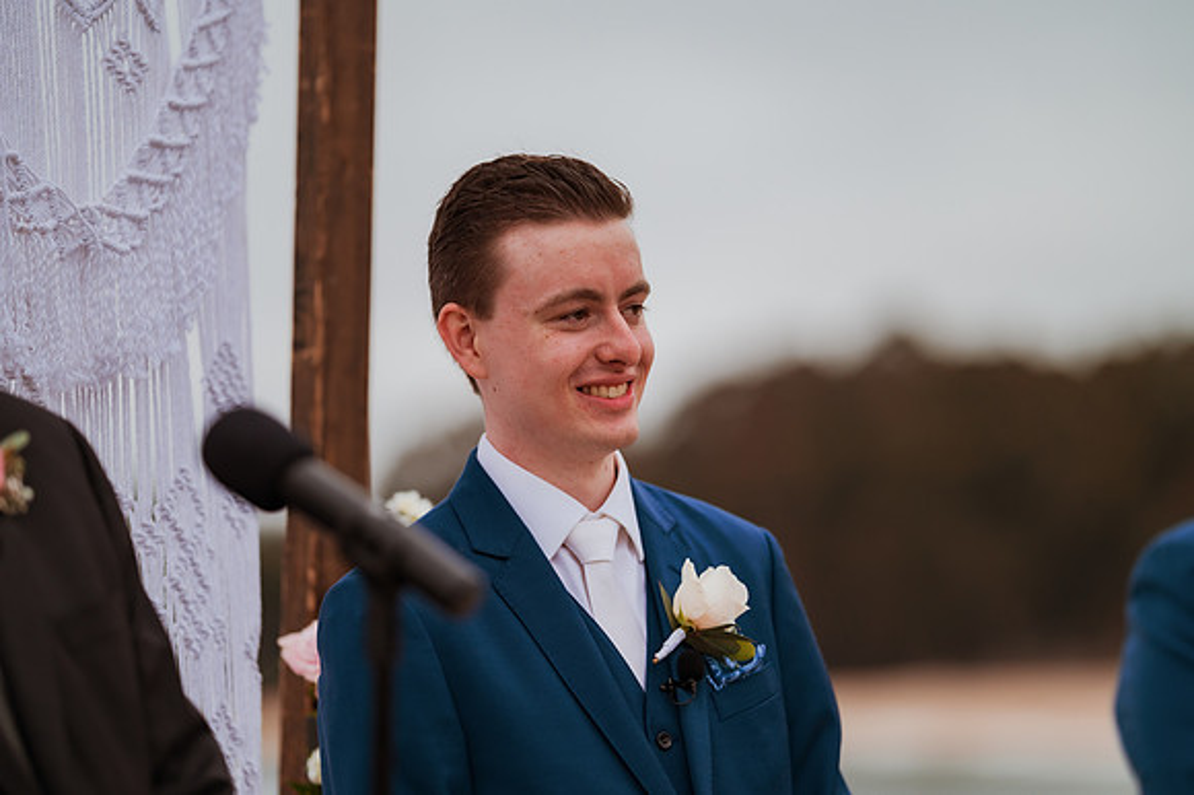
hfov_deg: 15.2
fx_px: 4475
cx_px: 597
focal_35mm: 135
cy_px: 398
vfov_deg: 10.1
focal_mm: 135
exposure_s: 1/3200
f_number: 1.8
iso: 500
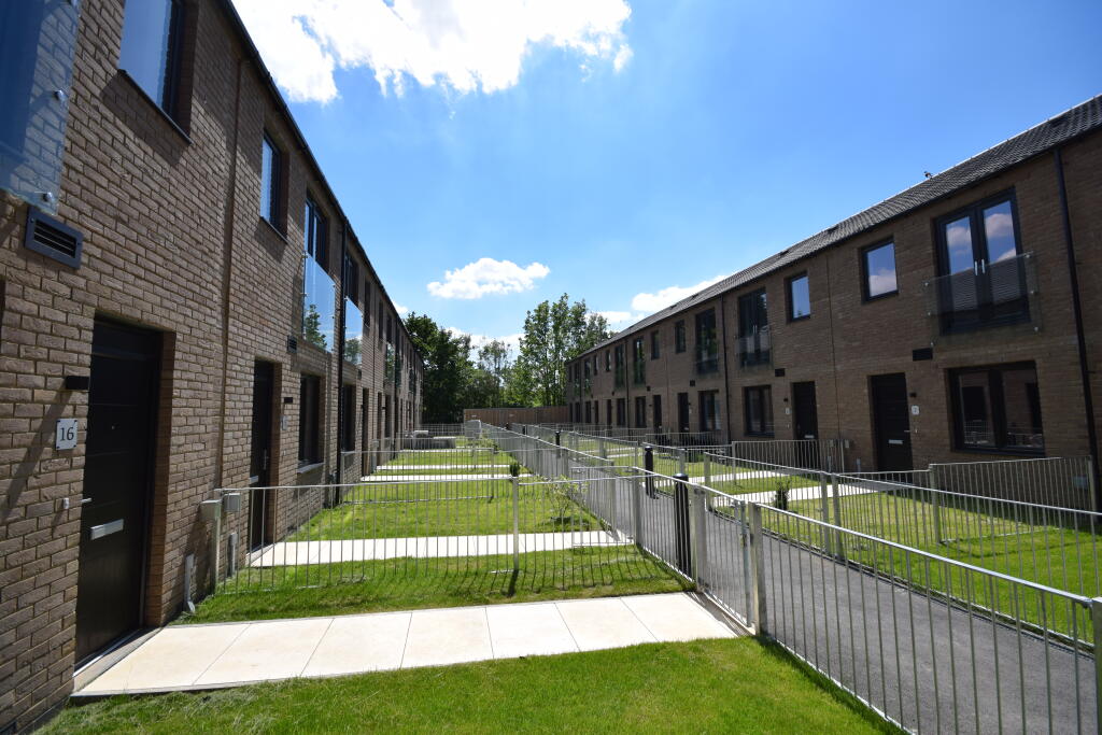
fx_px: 459
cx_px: 551
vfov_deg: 77.3
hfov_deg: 100.4
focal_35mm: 15
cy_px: 368
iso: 200
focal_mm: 10
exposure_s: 1/400
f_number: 10
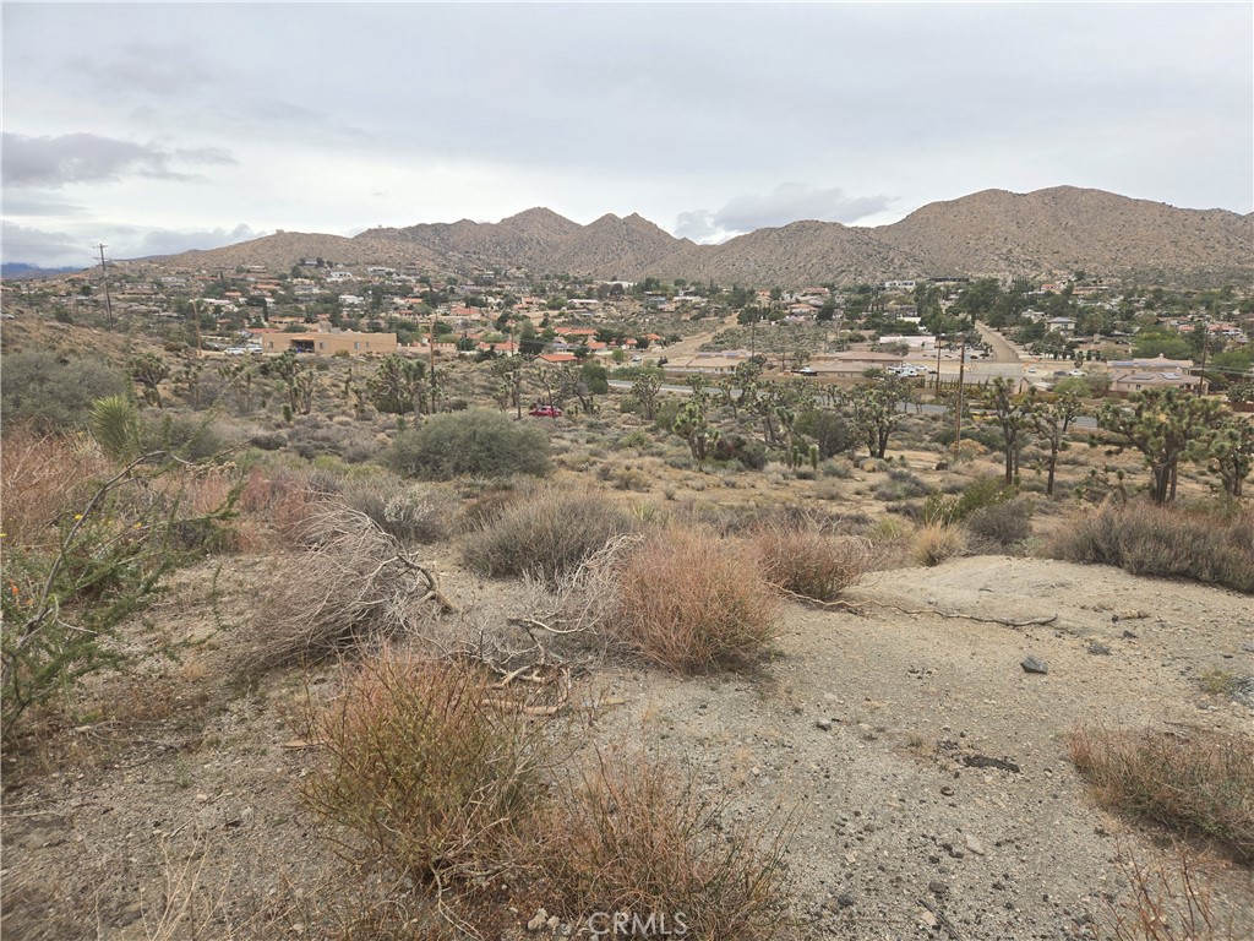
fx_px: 833
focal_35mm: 23
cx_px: 627
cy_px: 470
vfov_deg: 58.9
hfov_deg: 73.9
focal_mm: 5.4
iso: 25
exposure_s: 1/794
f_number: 1.8
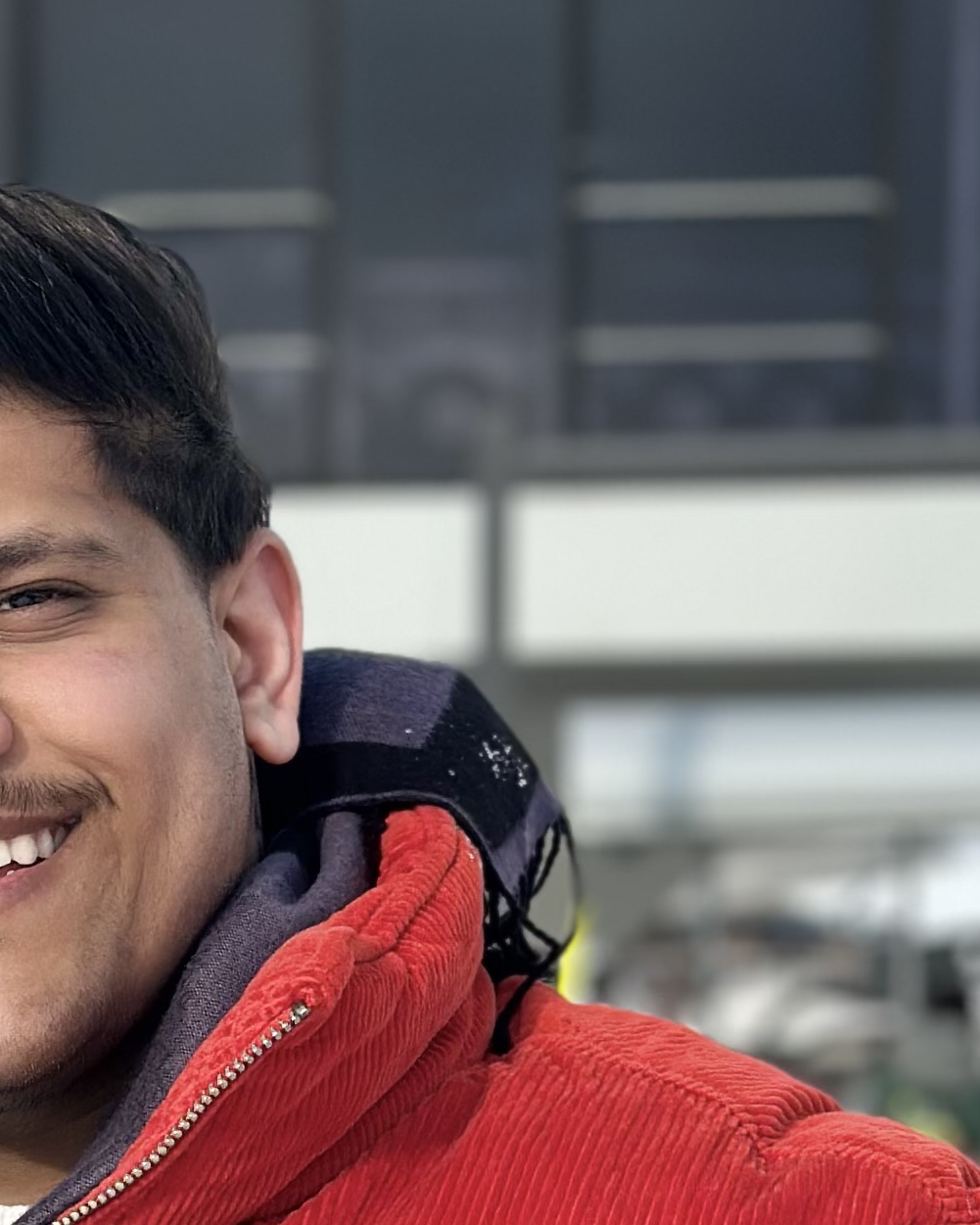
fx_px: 5474
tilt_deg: -4.5
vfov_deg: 12.5
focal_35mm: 151
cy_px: 1460
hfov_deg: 10.1
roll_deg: +0.2
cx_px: -41
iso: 100
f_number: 1.78
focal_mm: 6.86
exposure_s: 1/3155
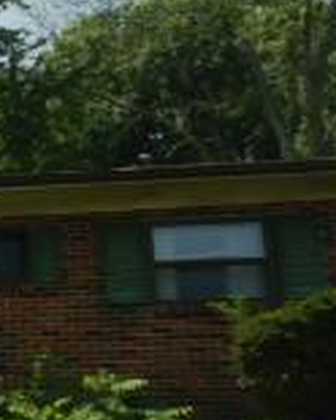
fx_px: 1206
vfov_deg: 19.7
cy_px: 287
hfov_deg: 12.6
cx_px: -453
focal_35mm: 97
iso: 125
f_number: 4.1
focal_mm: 4.3
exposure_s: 1/1000
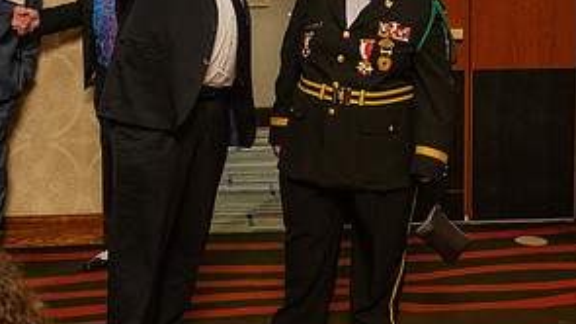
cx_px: 289
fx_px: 1023
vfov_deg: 17.7
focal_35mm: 67
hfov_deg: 31.4
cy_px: 18
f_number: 4.5
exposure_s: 1/50
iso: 4000
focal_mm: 42
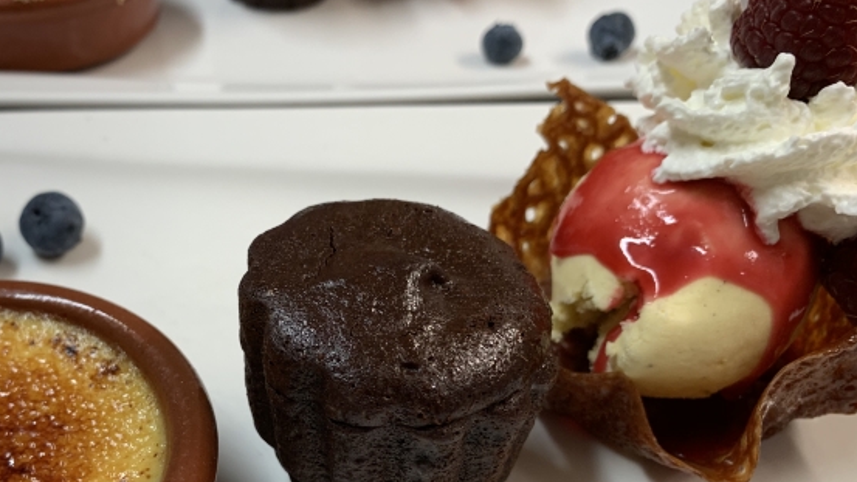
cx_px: 265
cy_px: 335
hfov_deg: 48.3
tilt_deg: -41.7
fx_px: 932
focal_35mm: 41
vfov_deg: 28.7
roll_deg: -2.5
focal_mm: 4.25
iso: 50
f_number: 1.8
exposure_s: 1/50
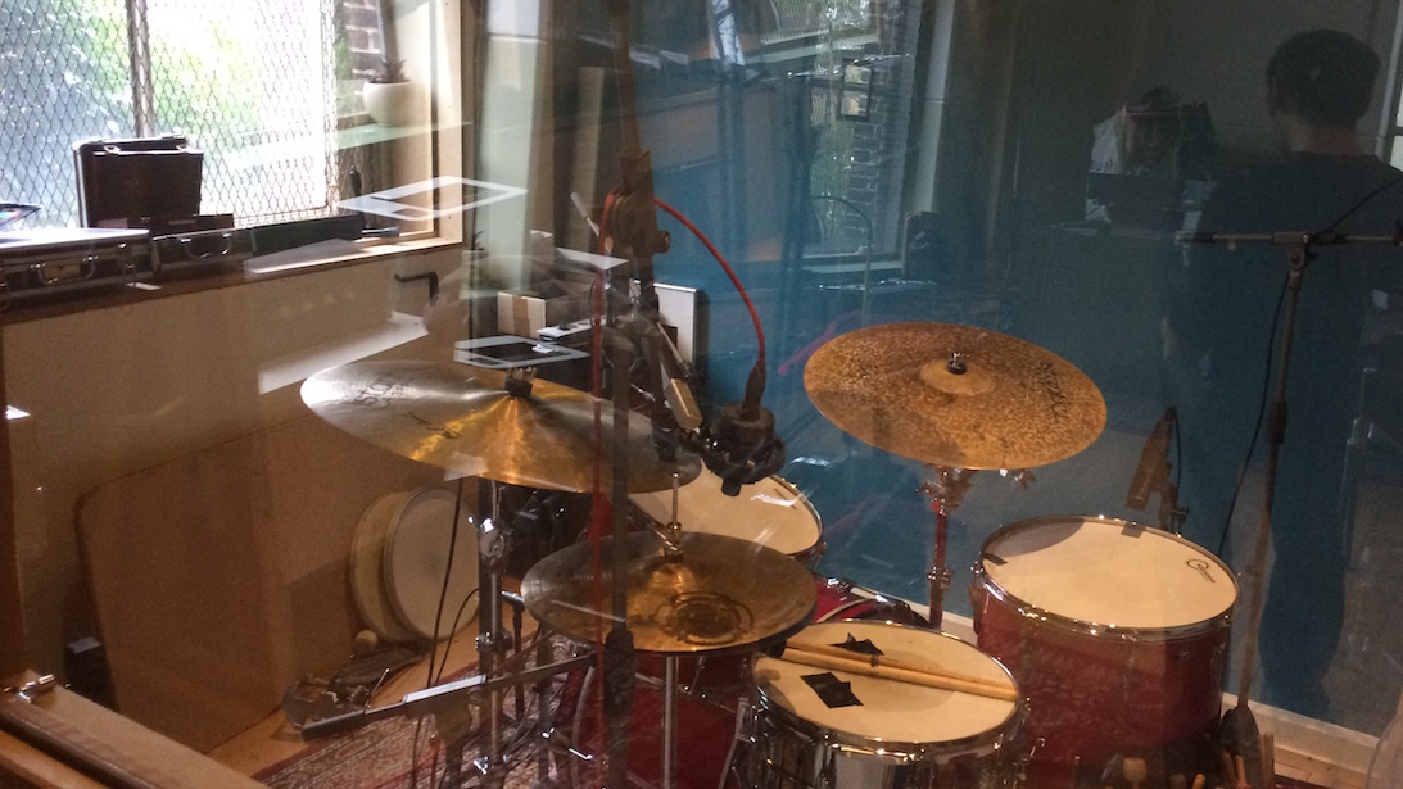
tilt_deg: -13.9
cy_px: 323
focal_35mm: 37
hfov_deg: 53.8
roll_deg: -3.1
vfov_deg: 31.9
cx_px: 802
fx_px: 1377
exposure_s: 1/33
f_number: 2.2
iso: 250
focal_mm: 4.15
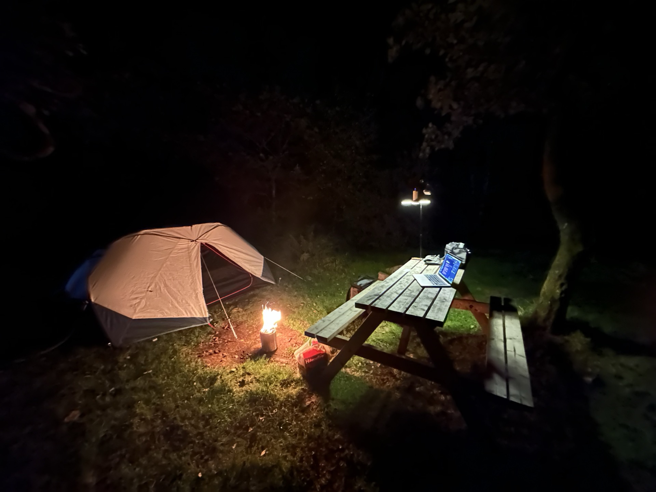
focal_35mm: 14
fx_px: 265
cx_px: 328
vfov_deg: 85.7
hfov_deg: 102.1
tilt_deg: -10.1
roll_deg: +2.3
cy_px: 246
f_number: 2.2
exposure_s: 1/8
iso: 5000
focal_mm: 2.22
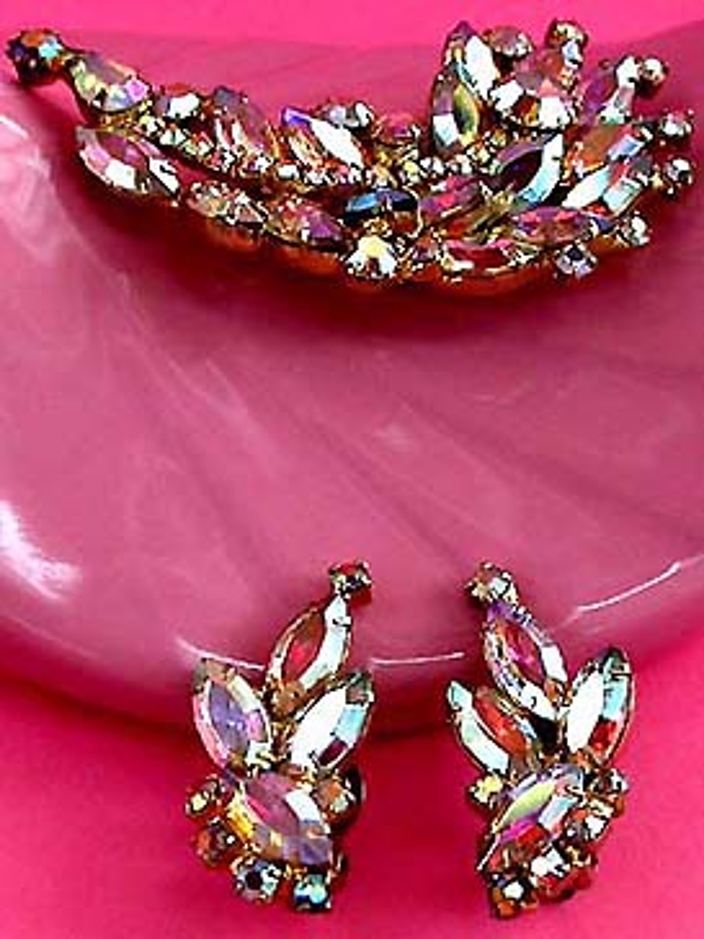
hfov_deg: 37.7
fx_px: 1030
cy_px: 470
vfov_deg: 49.0
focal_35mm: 38
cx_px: 352
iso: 100
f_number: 2.6
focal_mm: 7.85
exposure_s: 1/30.9
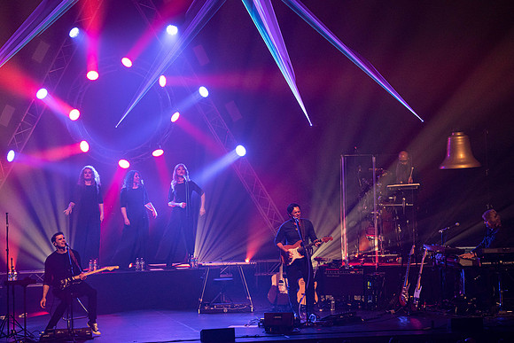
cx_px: 257
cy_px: 172
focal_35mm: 159
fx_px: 2271
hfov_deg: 12.9
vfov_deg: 8.6
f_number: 5.6
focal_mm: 159
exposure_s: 1/250
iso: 6400
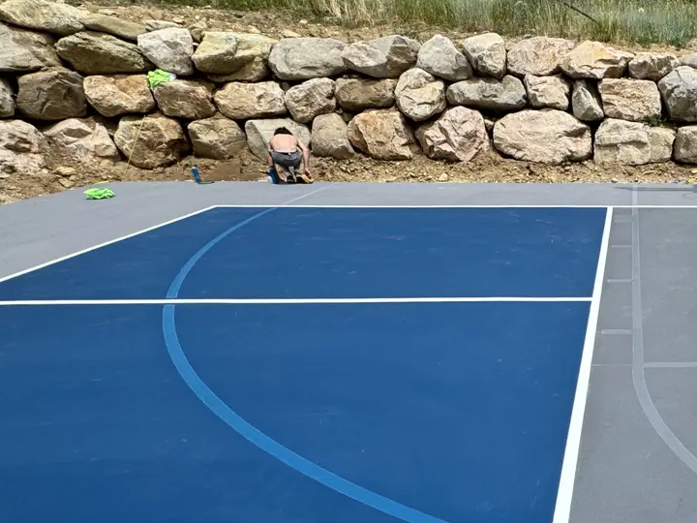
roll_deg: +0.0
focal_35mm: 28
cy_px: 385
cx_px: 660
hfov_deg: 53.2
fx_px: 564
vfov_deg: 48.1
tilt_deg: -31.7
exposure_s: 1/1880
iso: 50
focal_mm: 2.22
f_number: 2.2
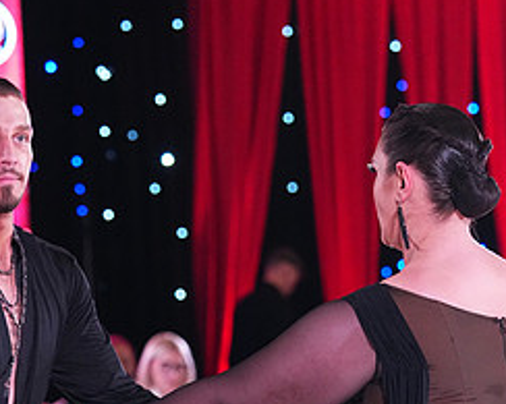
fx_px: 4012
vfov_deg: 5.7
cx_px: 281
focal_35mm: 268
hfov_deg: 7.2
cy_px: 506
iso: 6400
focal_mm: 120
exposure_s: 1/320
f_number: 4.5
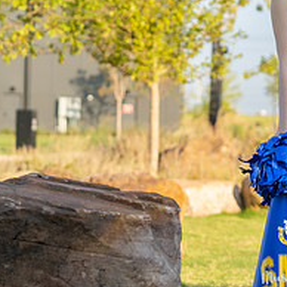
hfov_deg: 9.3
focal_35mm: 185
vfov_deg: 9.4
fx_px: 1735
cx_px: 341
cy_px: 92
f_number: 3.5
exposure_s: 1/400
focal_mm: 70
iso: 100
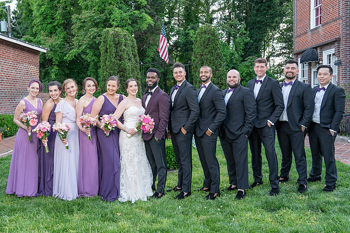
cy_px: 100
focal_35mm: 30
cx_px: 164
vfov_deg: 43.1
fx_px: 295
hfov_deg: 61.4
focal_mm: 26
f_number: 4
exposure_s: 1/200
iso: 250
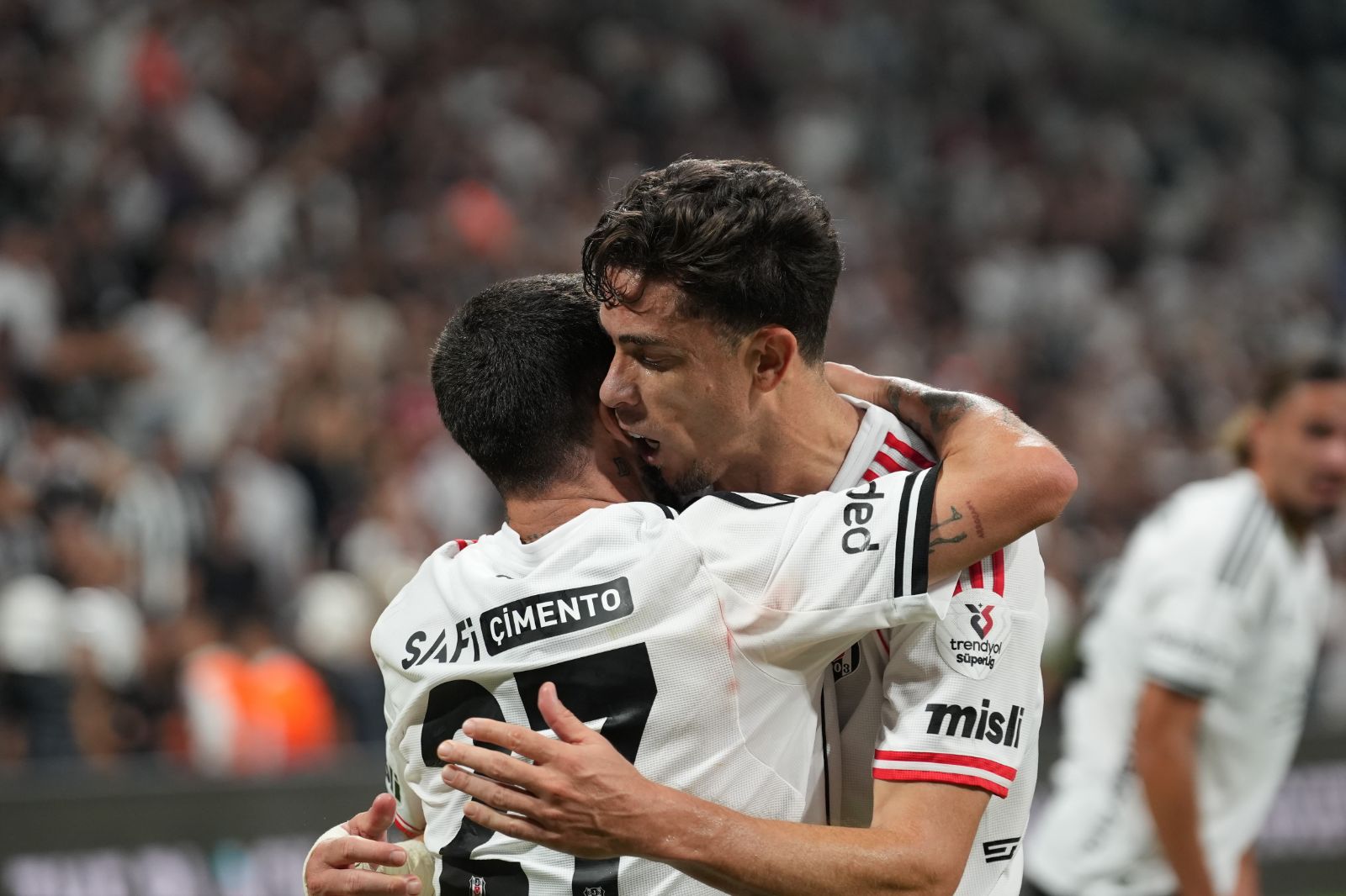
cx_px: 673
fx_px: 8298
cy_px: 448
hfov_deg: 9.3
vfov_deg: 6.2
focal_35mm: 222
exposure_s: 1/1600
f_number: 2.8
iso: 1600
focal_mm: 148
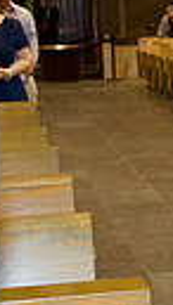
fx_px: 1299
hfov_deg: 7.4
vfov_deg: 13.4
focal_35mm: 160
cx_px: 310
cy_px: 97
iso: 1250
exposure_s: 1/60
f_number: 4
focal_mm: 34
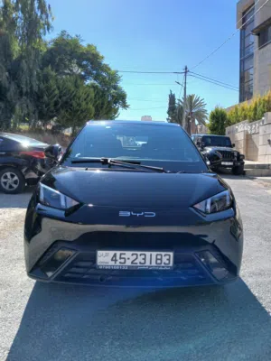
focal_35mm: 26
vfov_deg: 67.3
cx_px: 136
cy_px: 180
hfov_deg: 53.1
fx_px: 271
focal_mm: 3.98
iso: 20
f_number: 1.8
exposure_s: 1/455
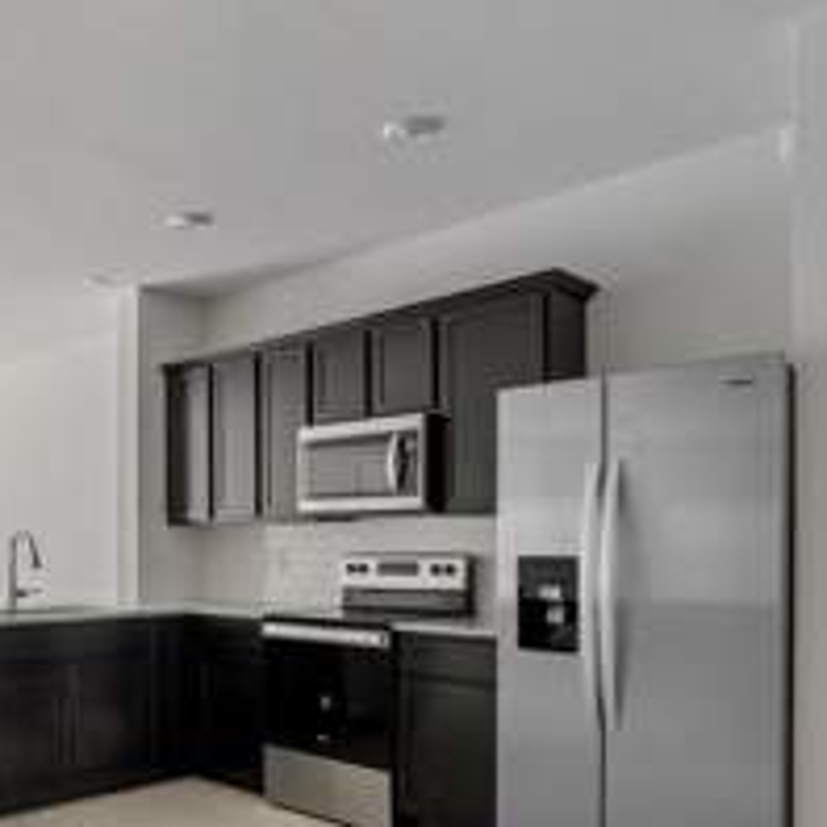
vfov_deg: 48.3
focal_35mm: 33
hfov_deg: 48.6
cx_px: 251
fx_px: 892
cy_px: 595
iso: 100
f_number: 9
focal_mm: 16
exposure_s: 1/3
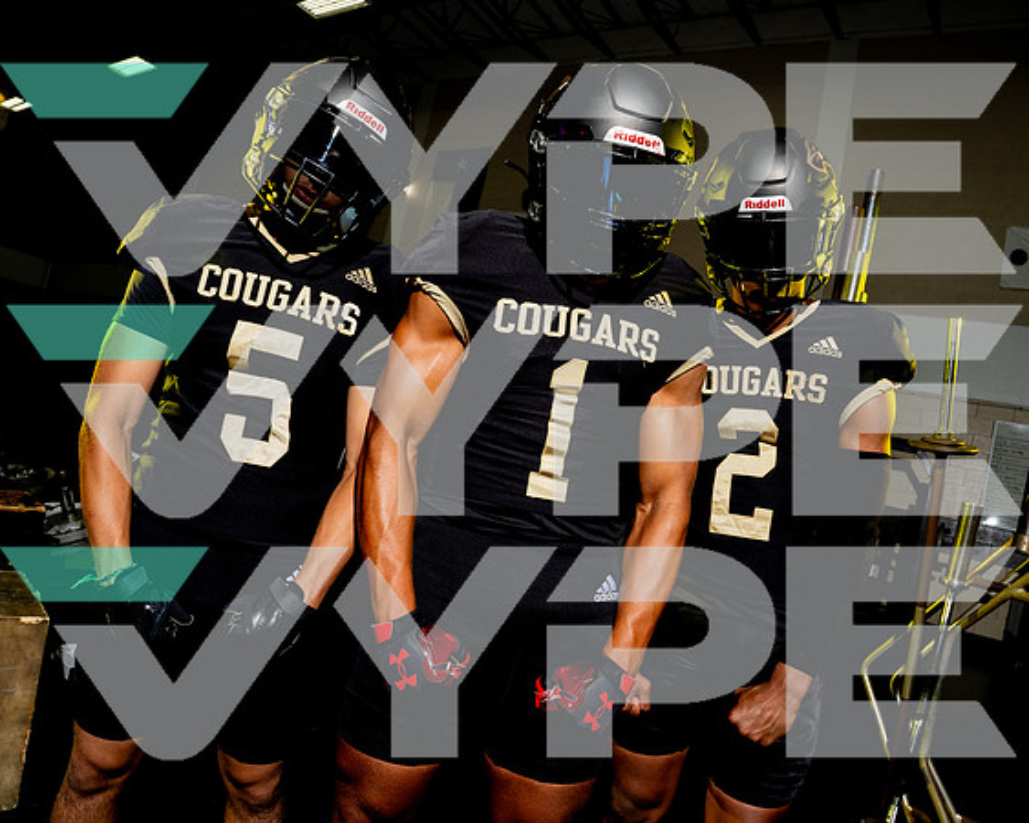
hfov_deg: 71.1
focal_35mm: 24
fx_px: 720
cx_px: 512
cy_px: 412
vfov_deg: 59.5
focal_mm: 21
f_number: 8
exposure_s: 1/250
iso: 250
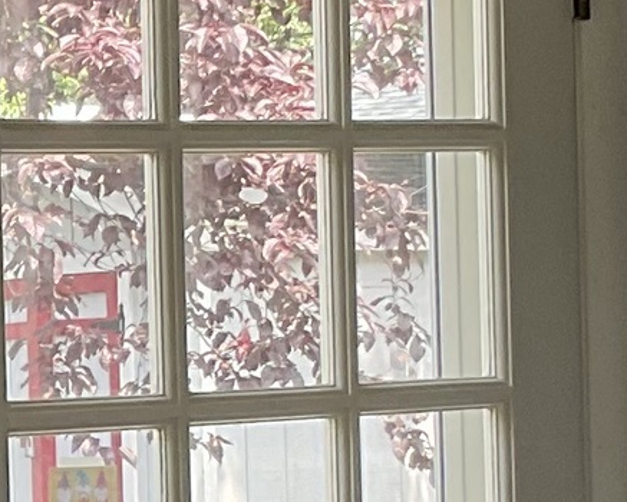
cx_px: -212
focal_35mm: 199
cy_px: 420
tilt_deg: -1.7
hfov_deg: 9.5
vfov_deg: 7.8
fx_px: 3694
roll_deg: +1.9
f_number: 1.8
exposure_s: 1/122
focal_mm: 3
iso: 25
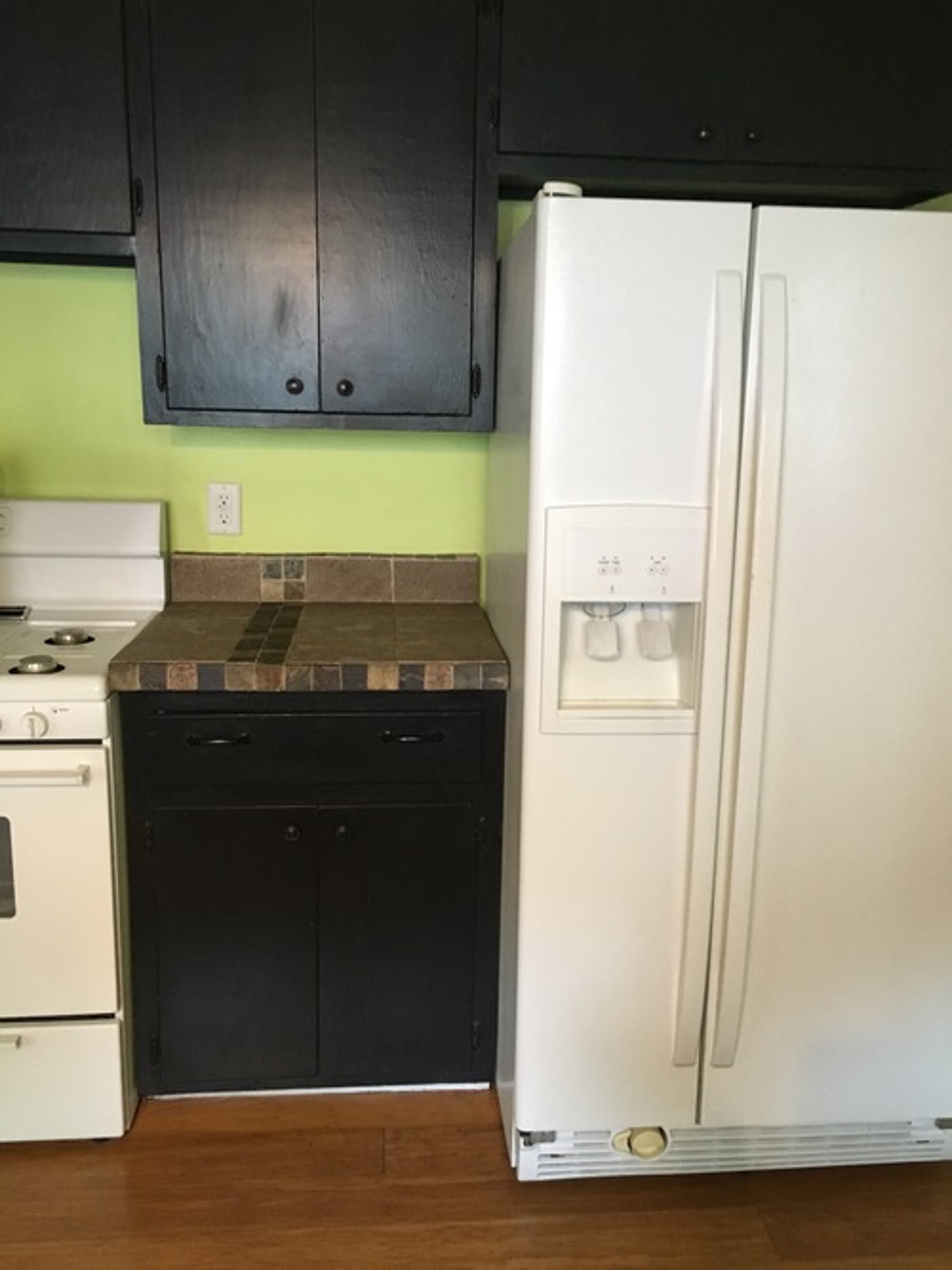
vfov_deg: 61.7
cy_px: 635
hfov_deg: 48.2
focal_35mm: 29
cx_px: 476
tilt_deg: -11.9
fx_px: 1064
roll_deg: -1.4
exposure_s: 1/30
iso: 200
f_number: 2.2
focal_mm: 4.15
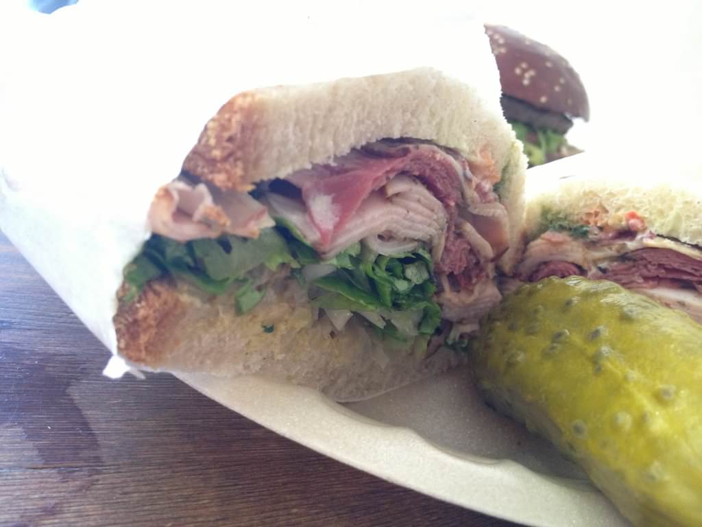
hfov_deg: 52.6
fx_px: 710
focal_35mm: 35
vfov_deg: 40.7
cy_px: 264
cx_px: 351
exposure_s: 1/20
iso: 250
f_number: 2.4
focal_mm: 4.28
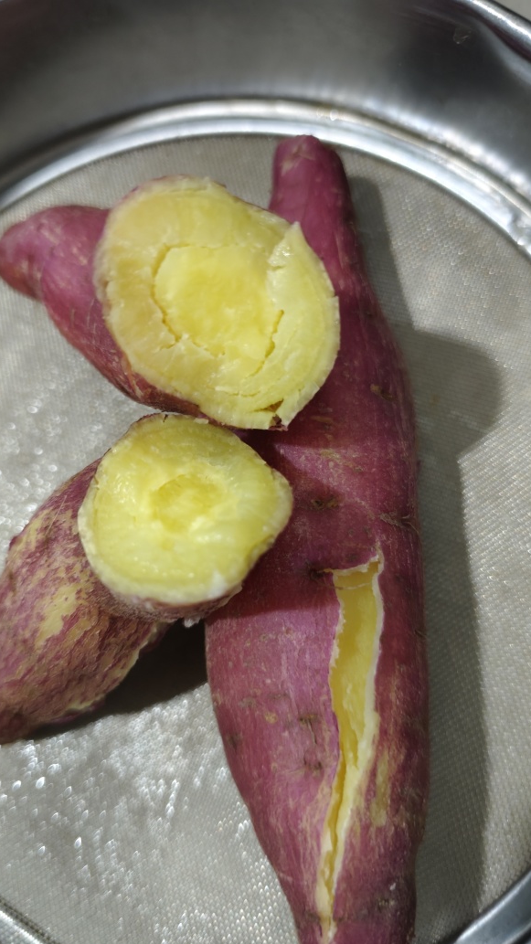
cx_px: 236
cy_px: 486
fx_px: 676
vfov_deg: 69.8
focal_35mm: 27
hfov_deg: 42.8
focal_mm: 5.84
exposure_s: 1/42.2
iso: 800
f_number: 1.6
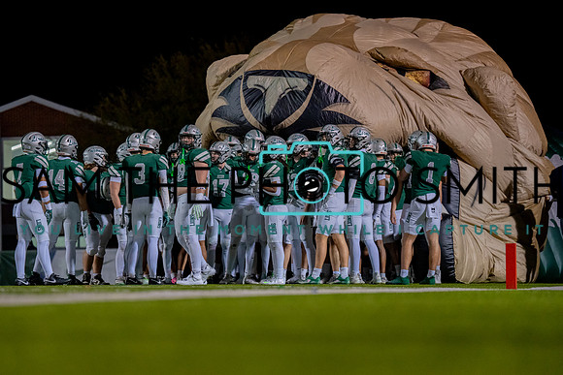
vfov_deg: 9.2
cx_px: 255
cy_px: 204
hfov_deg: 13.8
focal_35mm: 149
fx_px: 2326
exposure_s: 1/1000
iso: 3200
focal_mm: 134
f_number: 2.8
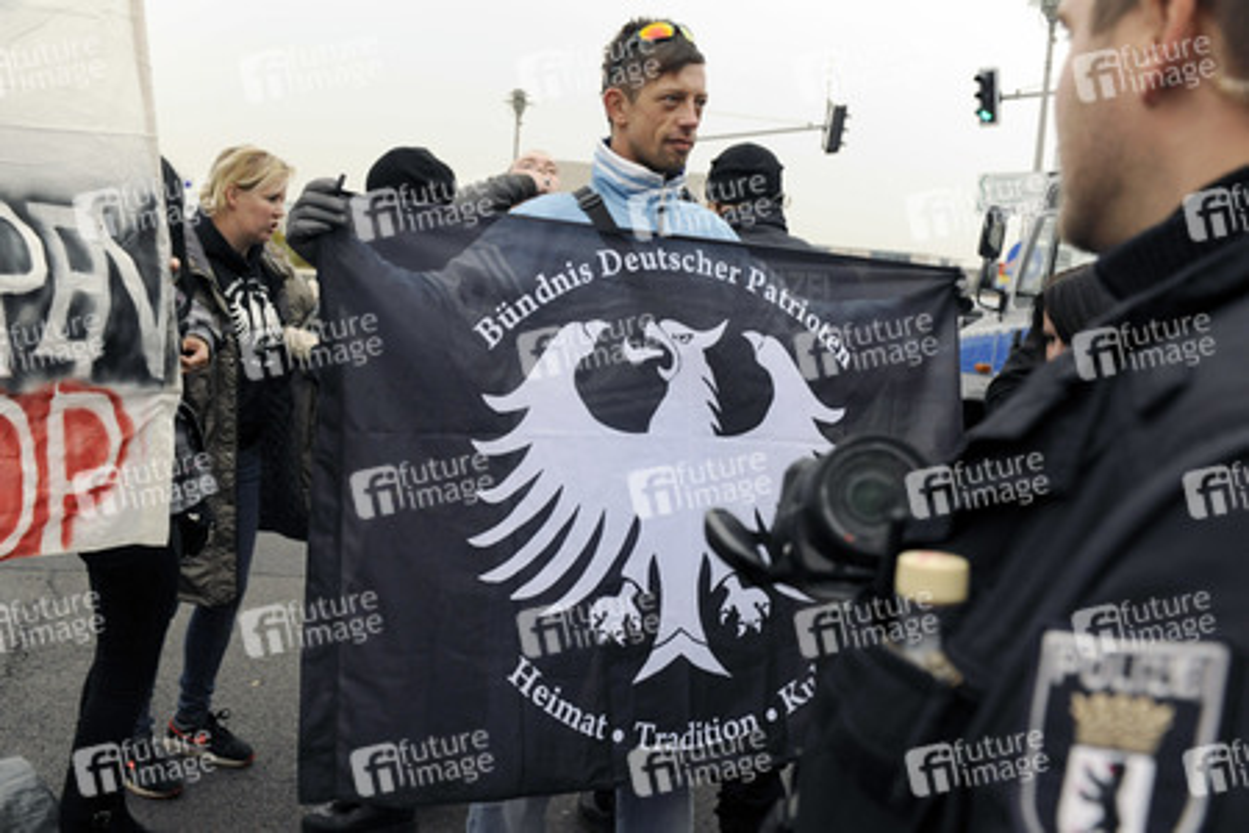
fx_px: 1214
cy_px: 416
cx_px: 624
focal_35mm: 35
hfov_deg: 54.4
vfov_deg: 37.9
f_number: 5.6
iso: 2000
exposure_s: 1/250
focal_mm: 35
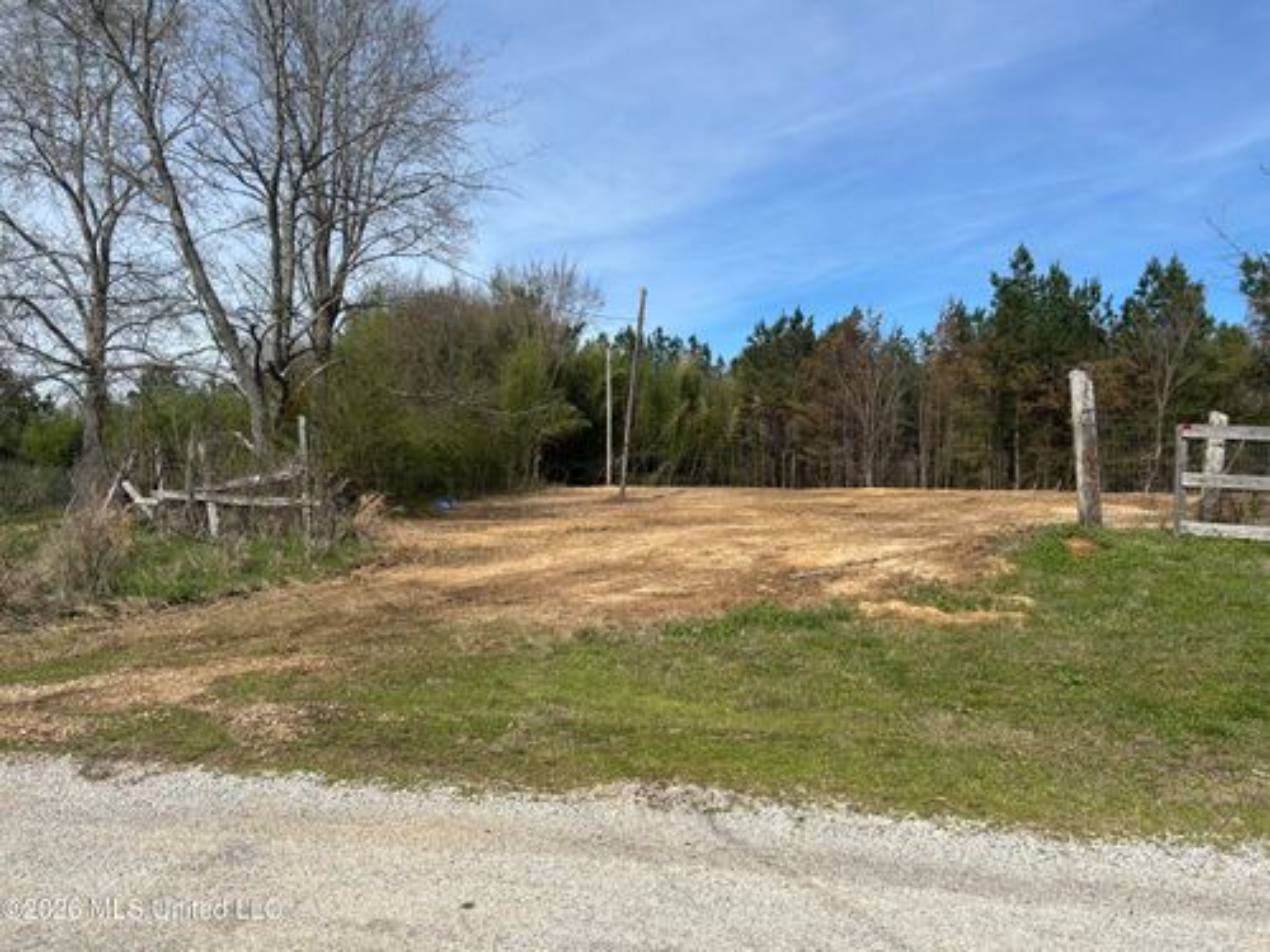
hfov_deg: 67.3
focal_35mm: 26
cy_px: 476
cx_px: 635
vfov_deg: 53.1
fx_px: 954
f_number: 1.5
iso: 50
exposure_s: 1/4630
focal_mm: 5.7
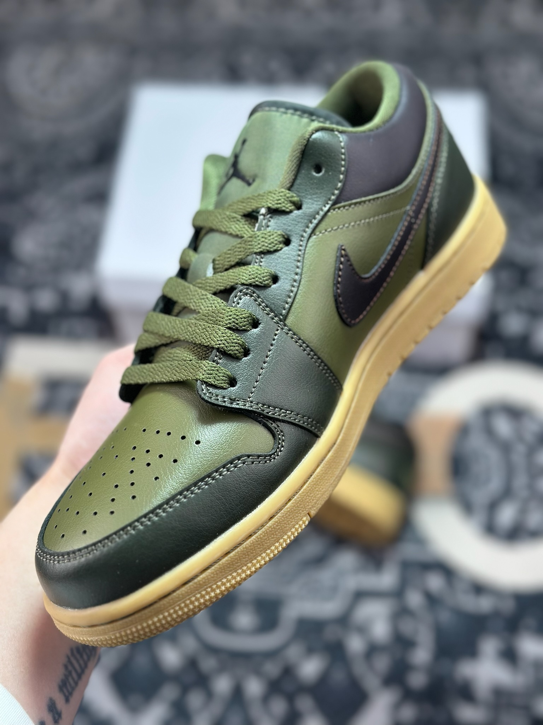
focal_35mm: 48
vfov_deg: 39.7
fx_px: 1004
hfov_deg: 30.3
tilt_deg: -57.7
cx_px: 272
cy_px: 362
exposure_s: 1/489
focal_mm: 6.86
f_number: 1.78
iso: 80
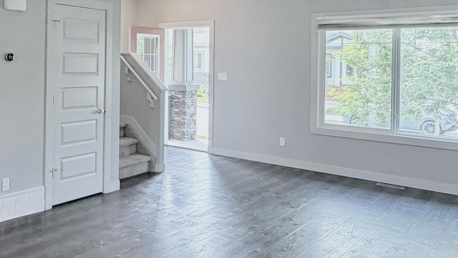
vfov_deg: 30.7
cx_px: 91
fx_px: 462
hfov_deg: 49.6
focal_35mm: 38
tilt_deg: -1.3
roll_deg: -0.4
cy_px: 68
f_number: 2.2
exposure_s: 1/120
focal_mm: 2.22
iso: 250
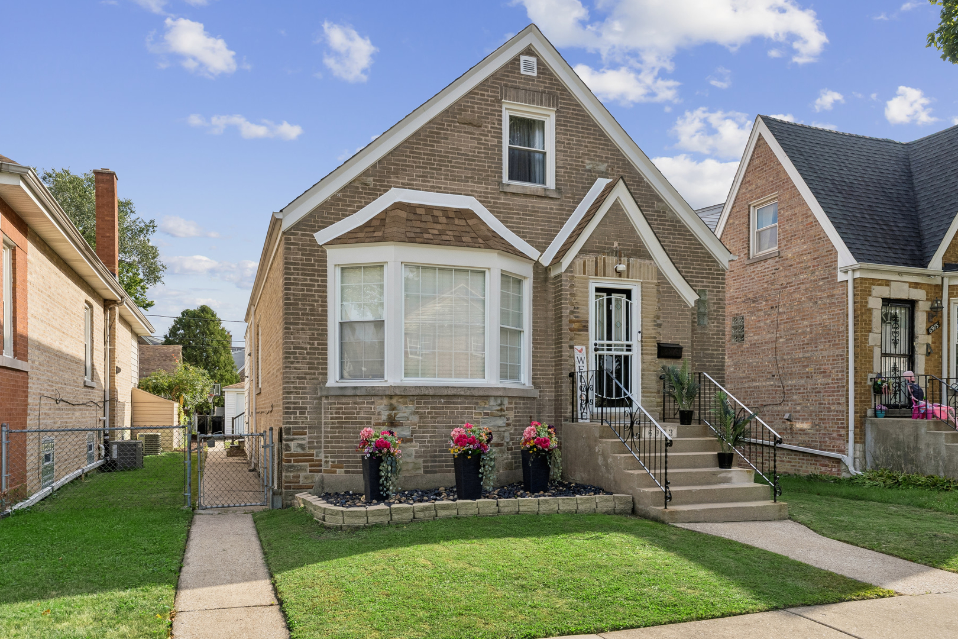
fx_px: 639
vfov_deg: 53.1
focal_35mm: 24
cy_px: 320
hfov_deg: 73.7
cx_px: 479
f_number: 8
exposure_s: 1/1000
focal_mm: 24
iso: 400
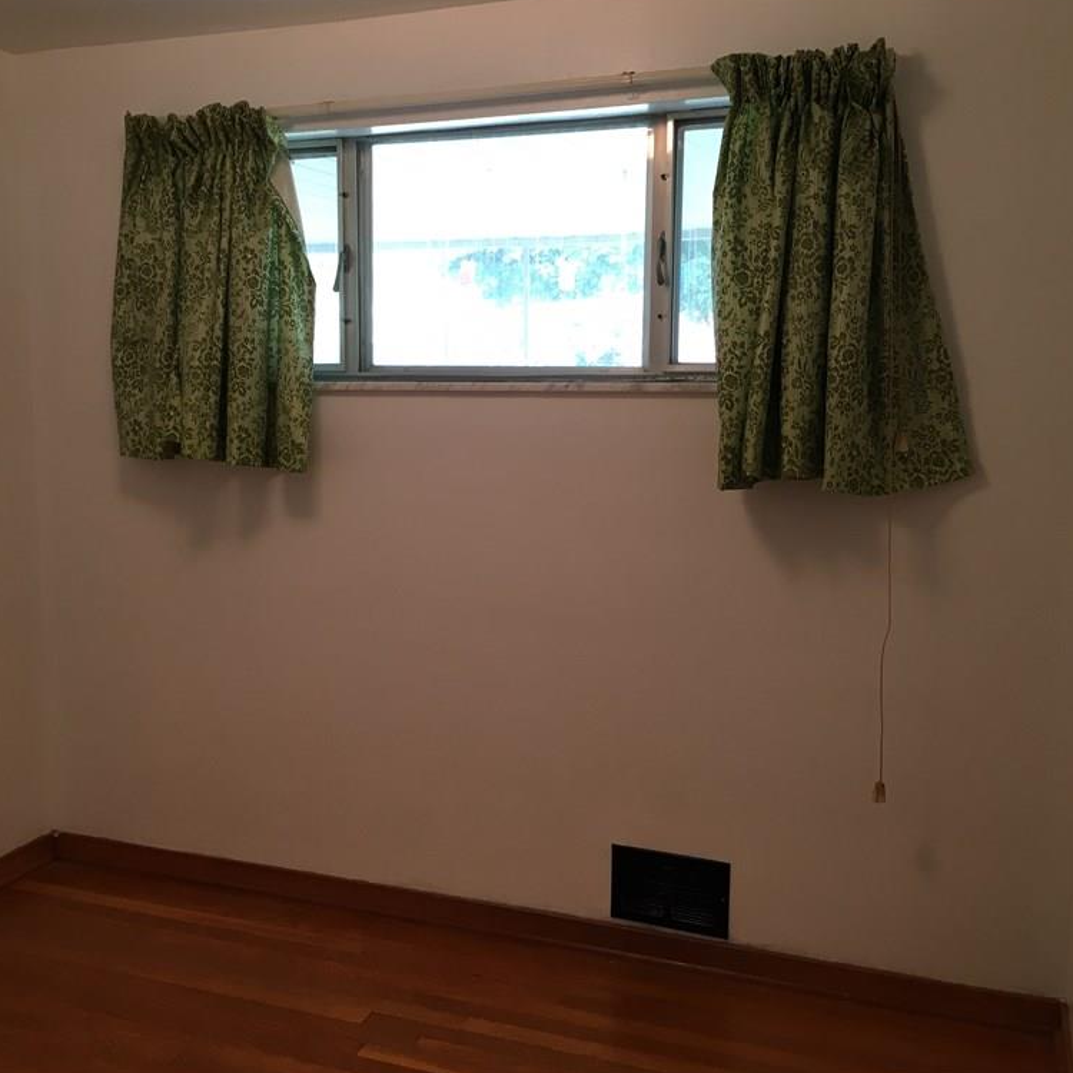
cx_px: 472
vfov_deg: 47.2
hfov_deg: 47.1
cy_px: 528
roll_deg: -0.4
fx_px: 1227
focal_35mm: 35
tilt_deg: -5.5
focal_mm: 4.15
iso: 64
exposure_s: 1/30
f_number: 2.2
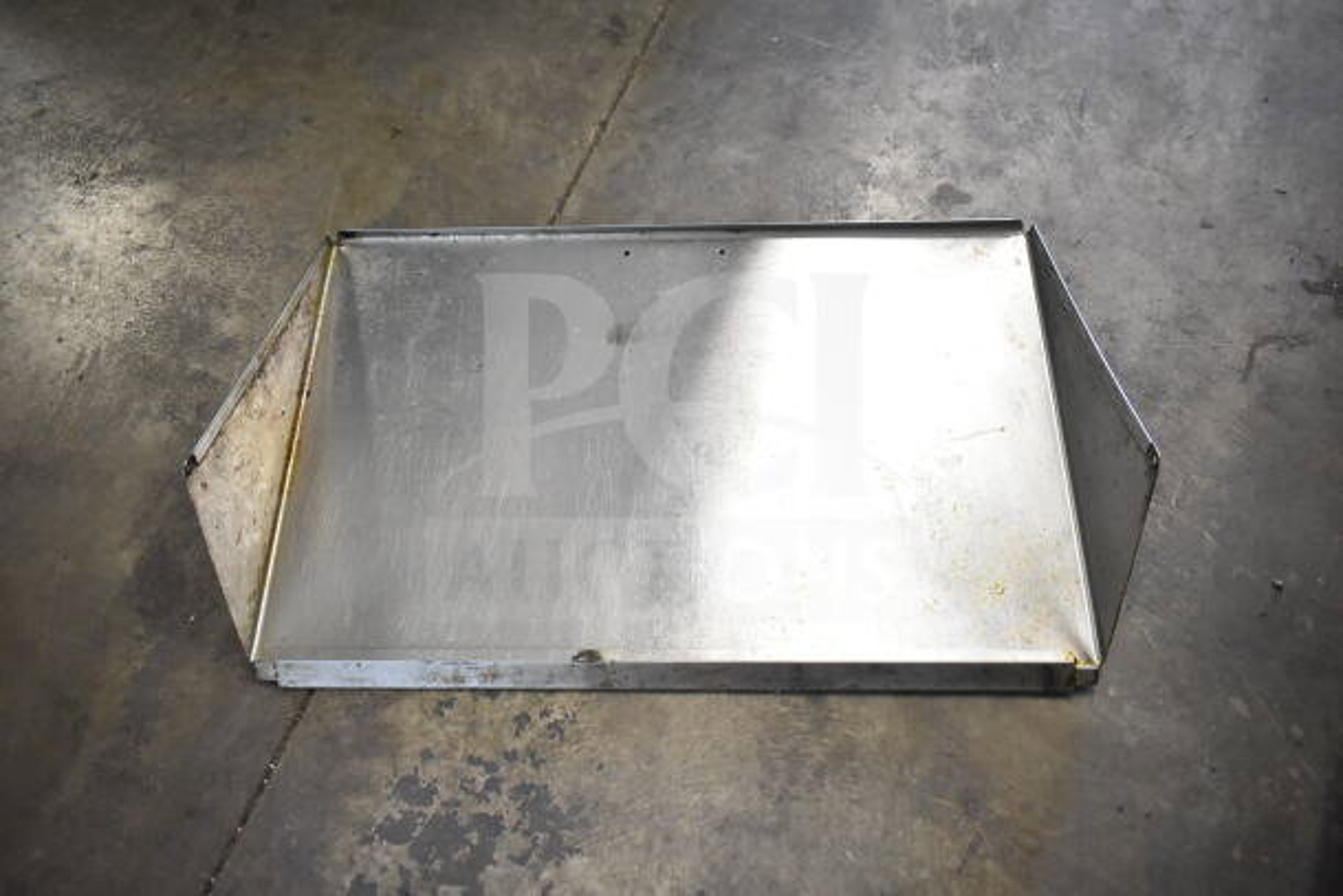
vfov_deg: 48.0
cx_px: 672
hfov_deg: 67.4
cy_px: 448
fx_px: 1007
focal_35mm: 27
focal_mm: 18
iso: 1600
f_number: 3.5
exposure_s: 1/50
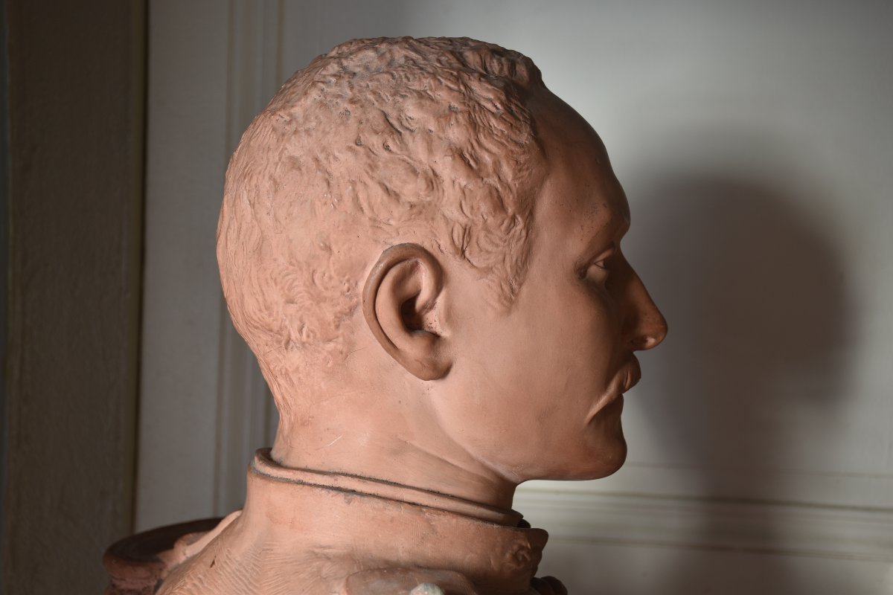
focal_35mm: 57
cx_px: 446
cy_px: 298
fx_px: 1414
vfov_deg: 23.8
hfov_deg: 35.1
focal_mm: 38
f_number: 4.2
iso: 100
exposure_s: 1/4
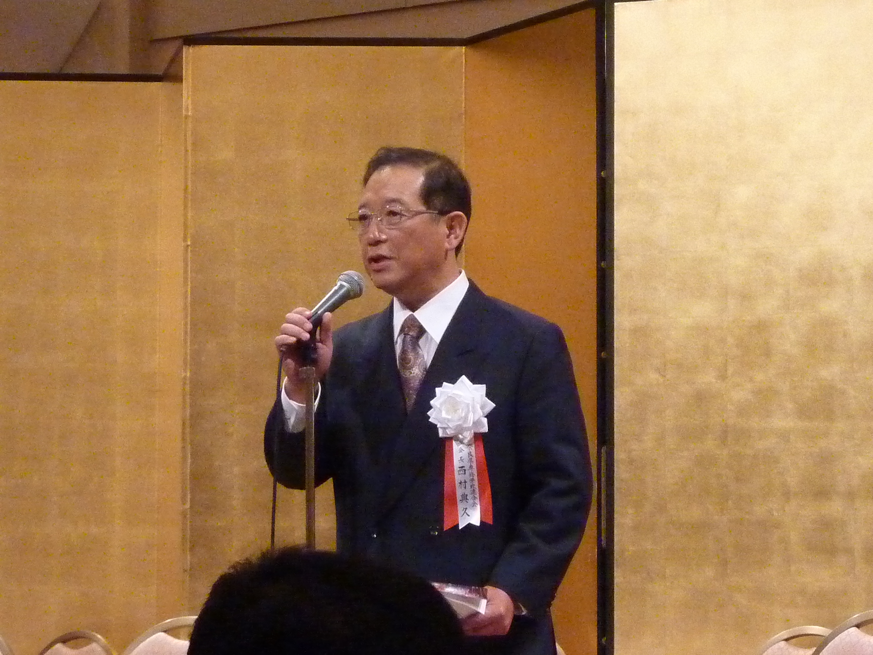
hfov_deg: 12.3
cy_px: 328
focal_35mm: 161
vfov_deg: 9.2
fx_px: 4060
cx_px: 436
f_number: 4.3
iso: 800
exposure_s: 1/80
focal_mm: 14.7
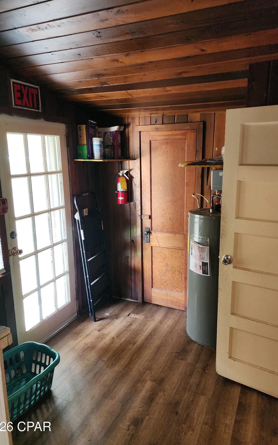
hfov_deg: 49.3
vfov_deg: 72.5
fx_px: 303
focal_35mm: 25
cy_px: 219
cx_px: 145
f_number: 1.8
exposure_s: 1/120
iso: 800
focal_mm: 6.4
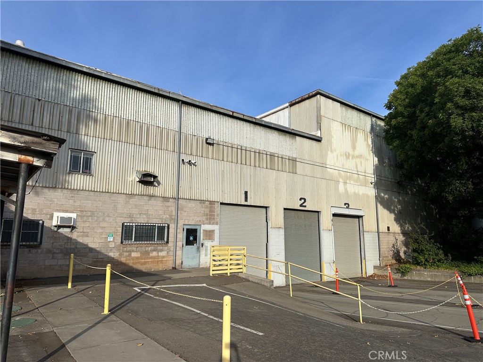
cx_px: 242
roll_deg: -0.4
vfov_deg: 56.8
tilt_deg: +10.7
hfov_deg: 71.6
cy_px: 181
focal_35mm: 24
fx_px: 335
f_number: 1.78
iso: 80
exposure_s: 1/4545
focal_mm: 6.86
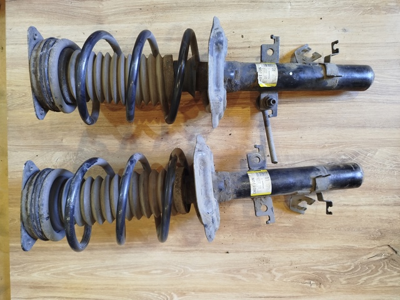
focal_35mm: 24
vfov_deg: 56.8
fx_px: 277
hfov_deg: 71.6
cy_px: 150
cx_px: 200
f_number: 1.7
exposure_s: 1/33
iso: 400
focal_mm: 5.31
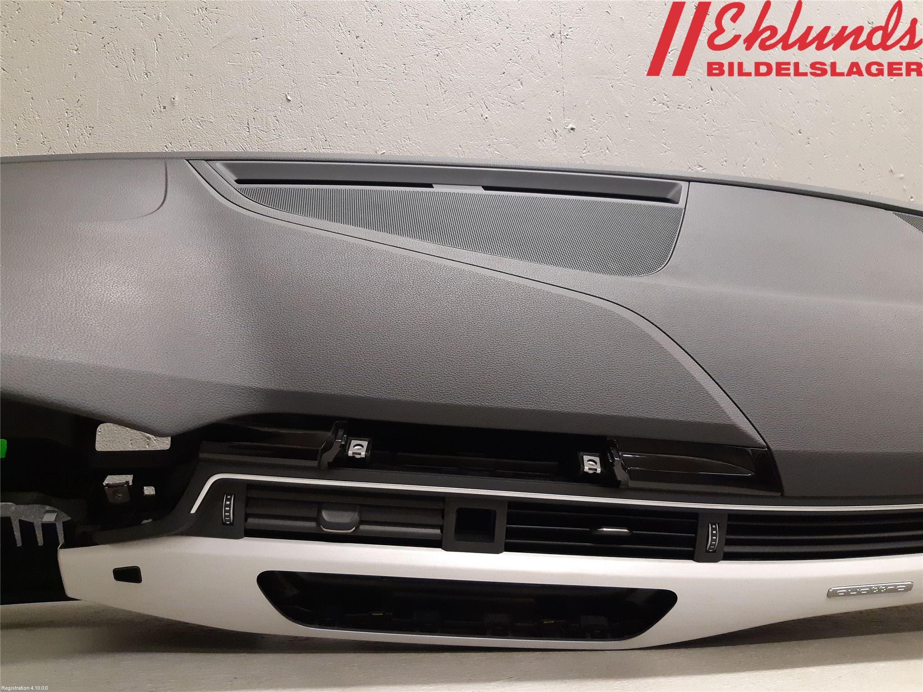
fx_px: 693
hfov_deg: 67.3
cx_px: 462
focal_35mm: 26
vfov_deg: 53.1
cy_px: 346
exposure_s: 1/50
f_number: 1.7
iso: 250
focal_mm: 3.93
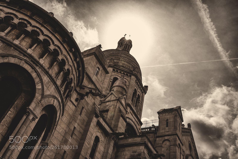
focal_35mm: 35
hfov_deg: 54.4
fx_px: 231
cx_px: 119
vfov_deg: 37.9
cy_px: 80
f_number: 16
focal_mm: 35
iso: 200
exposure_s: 1/200
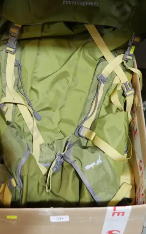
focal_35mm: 63
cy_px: 95
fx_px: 401
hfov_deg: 20.6
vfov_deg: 32.4
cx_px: 57
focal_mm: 16
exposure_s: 1/60
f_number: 3.6
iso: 640
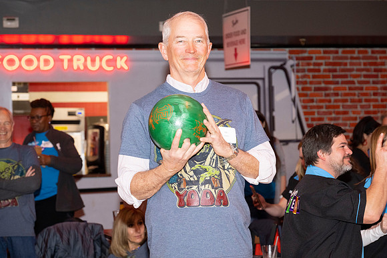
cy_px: 129
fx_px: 946
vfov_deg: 15.5
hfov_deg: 23.1
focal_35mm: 88
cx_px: 194
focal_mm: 88
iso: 2000
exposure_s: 1/100
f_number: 5.6
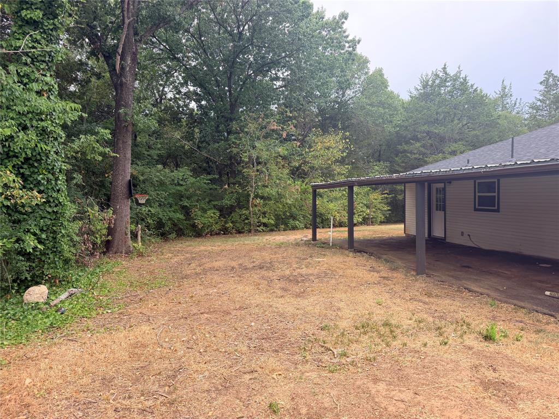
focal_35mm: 24
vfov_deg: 56.8
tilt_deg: -3.5
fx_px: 388
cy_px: 210
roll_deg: +1.1
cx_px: 280
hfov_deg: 71.6
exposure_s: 1/878
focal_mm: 6.76
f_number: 1.78
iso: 100
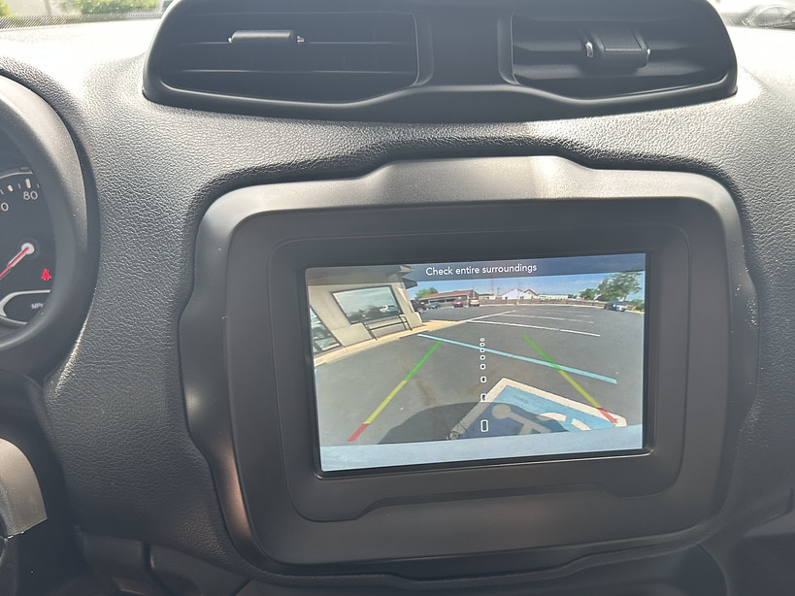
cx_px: 458
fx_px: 689
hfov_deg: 59.7
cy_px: 368
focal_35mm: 30
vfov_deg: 46.4
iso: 125
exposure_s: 1/272
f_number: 1.78
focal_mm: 6.86
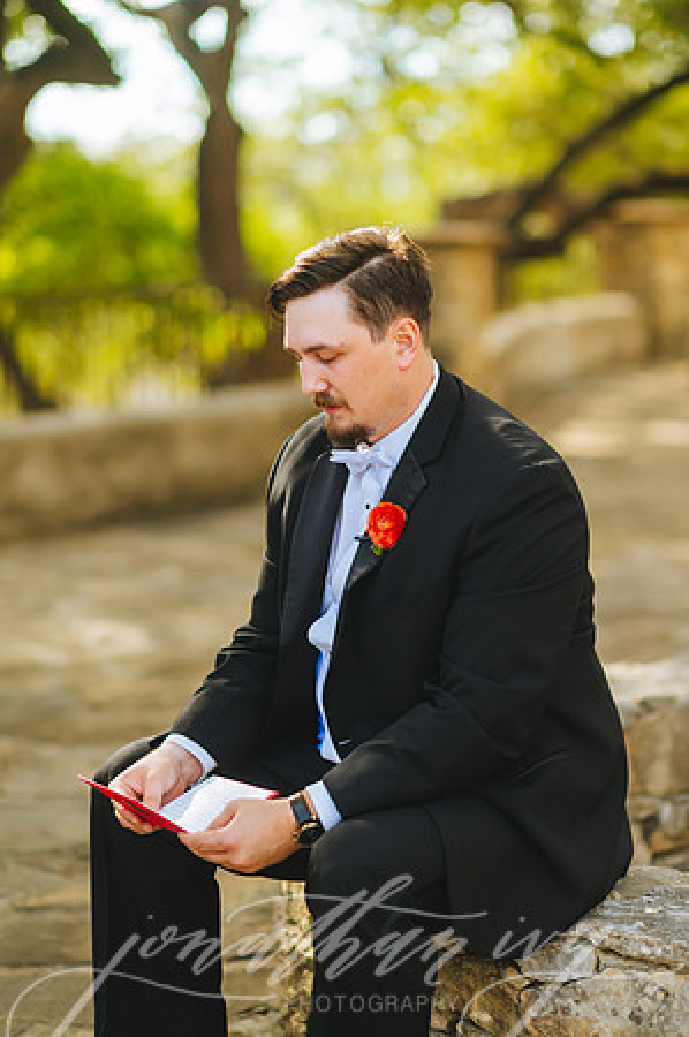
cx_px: 344
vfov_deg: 23.9
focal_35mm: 85
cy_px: 518
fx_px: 2446
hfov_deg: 16.0
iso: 640
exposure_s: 1/3200
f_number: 2
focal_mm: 85
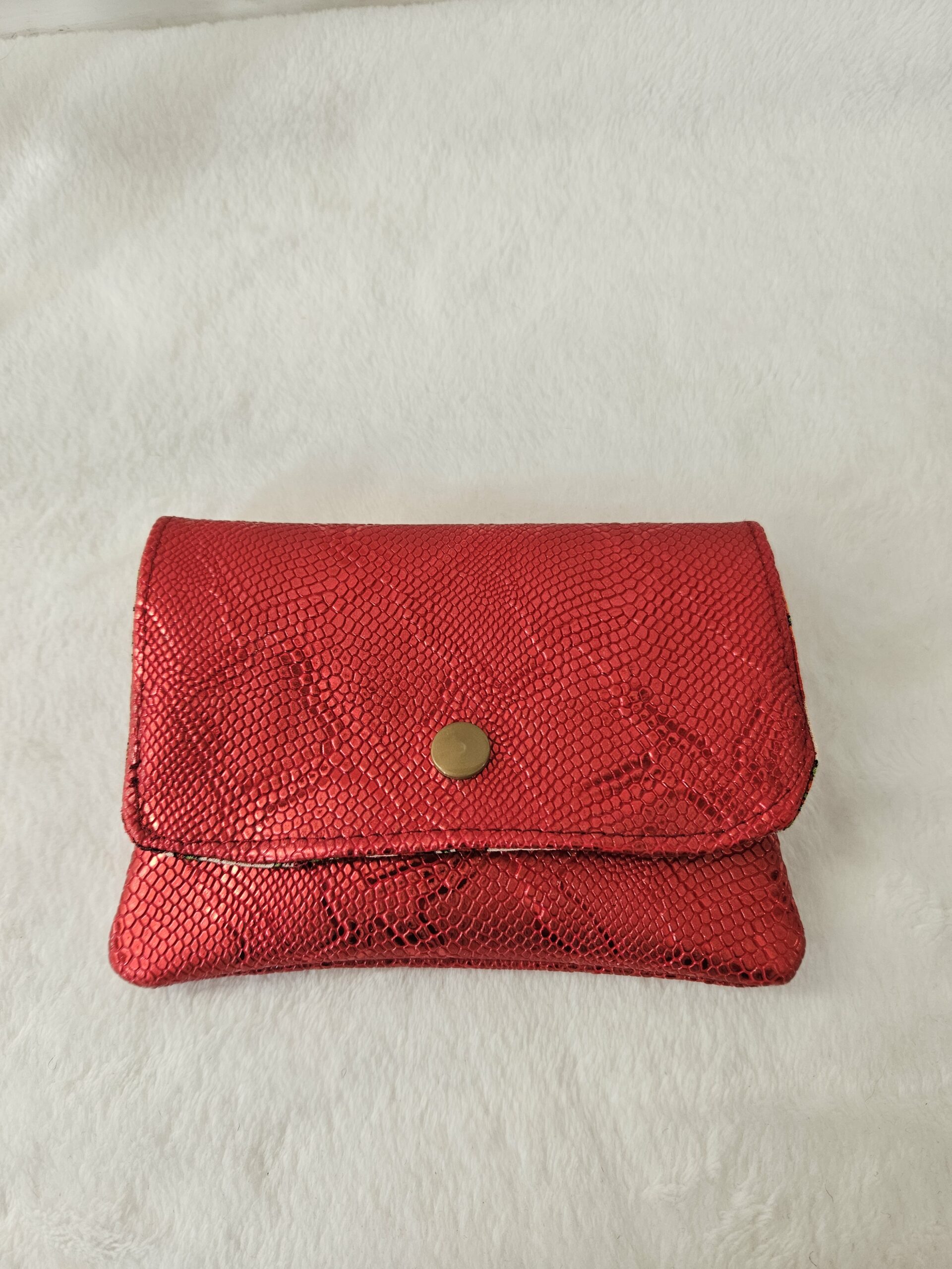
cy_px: 634
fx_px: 843
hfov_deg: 58.9
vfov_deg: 73.9
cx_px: 476
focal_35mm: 23
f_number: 1.8
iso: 200
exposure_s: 1/142
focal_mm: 5.4
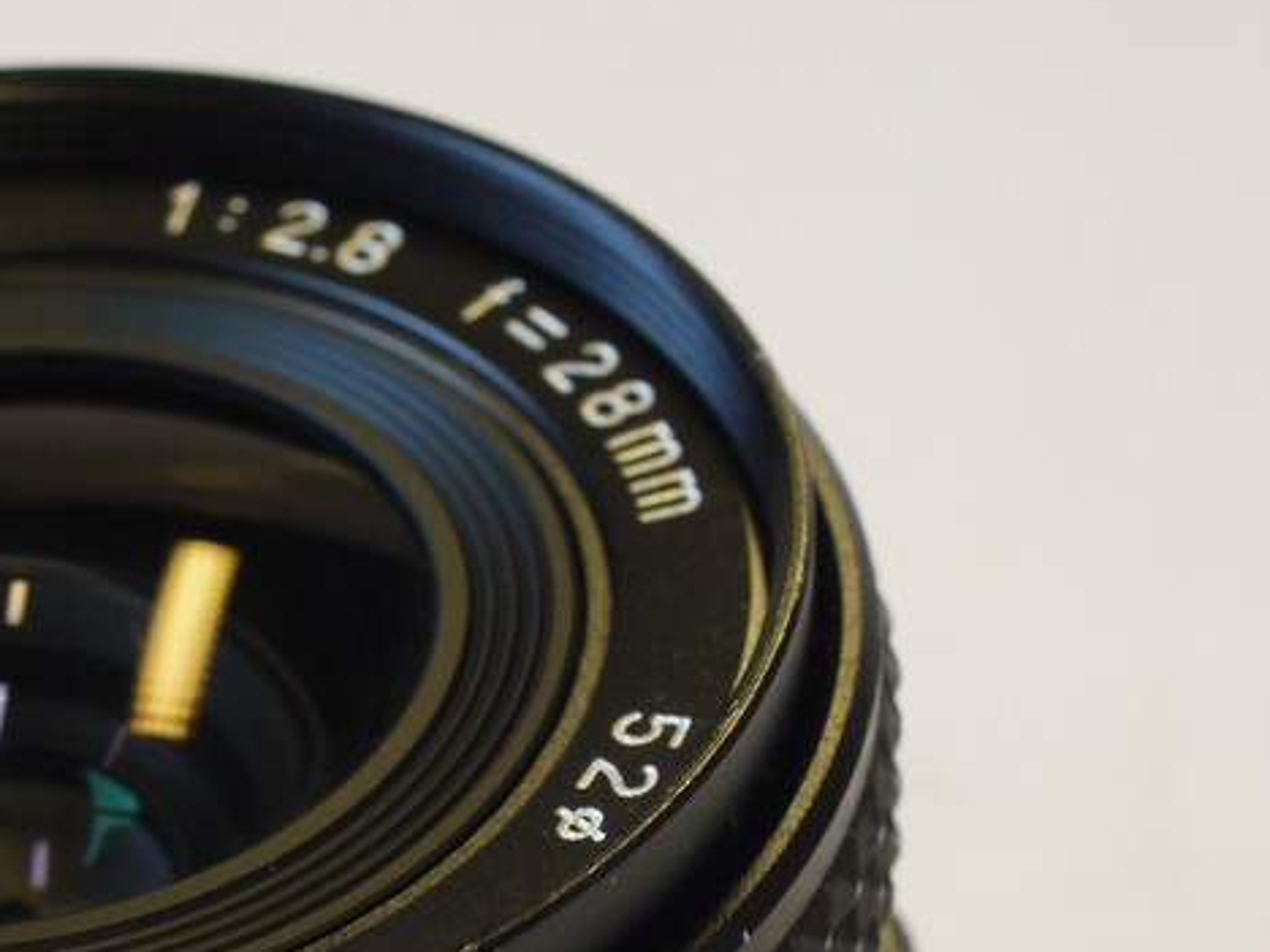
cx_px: 195
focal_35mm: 154
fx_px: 5650
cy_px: 1071
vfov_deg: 9.5
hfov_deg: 12.7
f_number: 8
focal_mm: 30
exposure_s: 1/25
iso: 400
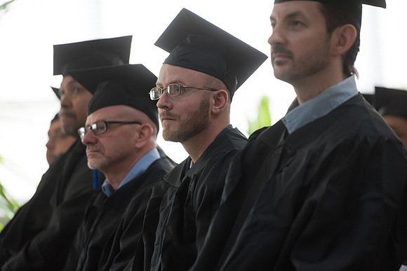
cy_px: 136
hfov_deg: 10.3
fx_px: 2262
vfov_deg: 6.9
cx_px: 204
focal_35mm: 200
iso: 1250
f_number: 3.5
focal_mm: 200
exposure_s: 1/200
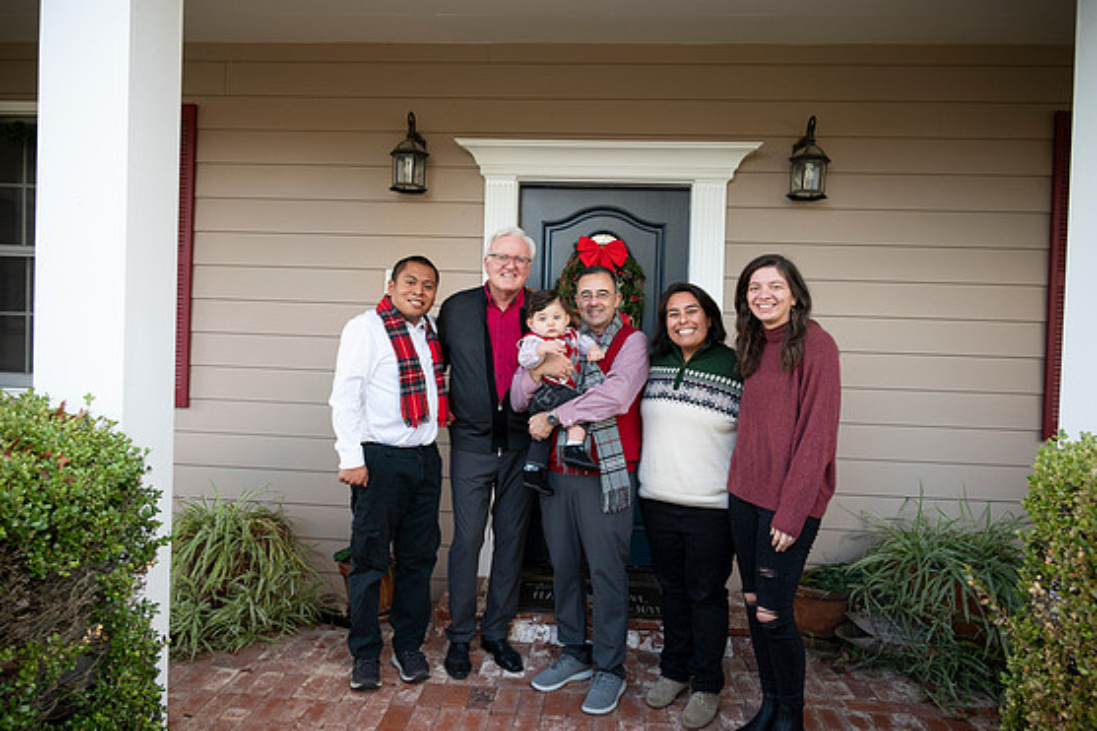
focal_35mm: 25
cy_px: 367
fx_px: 762
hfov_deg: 71.5
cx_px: 542
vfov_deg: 51.3
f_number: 4
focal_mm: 24
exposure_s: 1/200
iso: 400
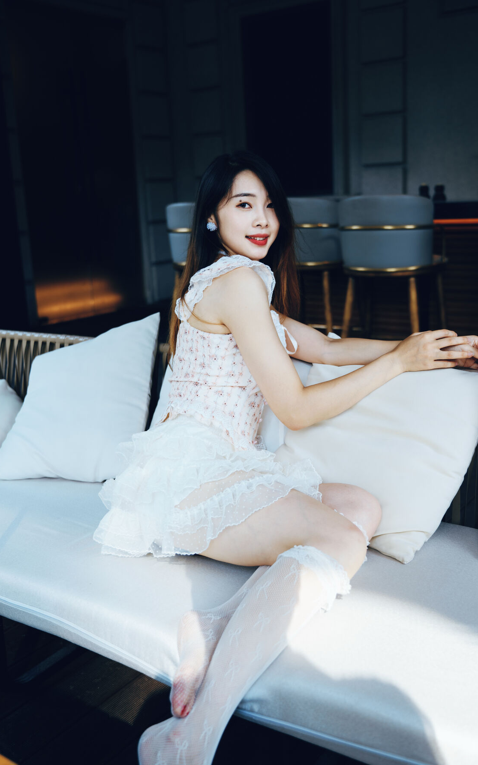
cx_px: 241
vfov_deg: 54.0
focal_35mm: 36
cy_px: 385
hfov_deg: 35.3
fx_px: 750
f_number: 2.8
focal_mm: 35
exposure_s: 1/200
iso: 100
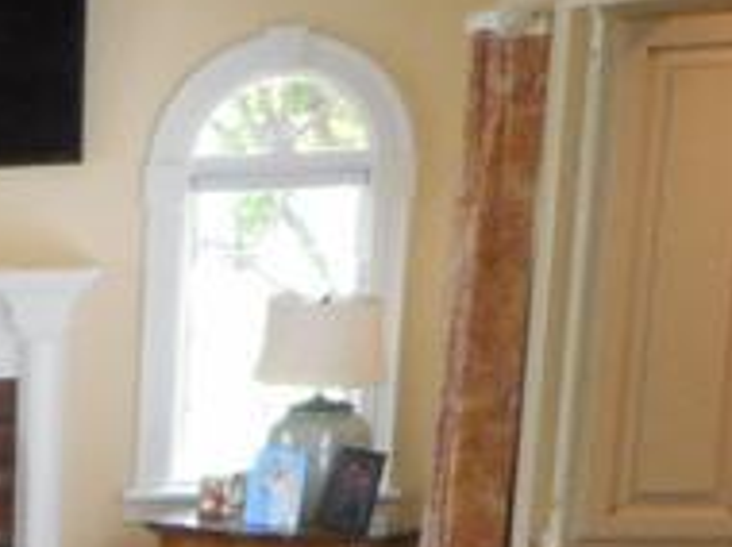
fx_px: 2851
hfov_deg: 12.2
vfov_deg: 10.4
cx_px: -925
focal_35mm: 135
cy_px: 936
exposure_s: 1/30
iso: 280
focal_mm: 4.5
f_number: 3.7
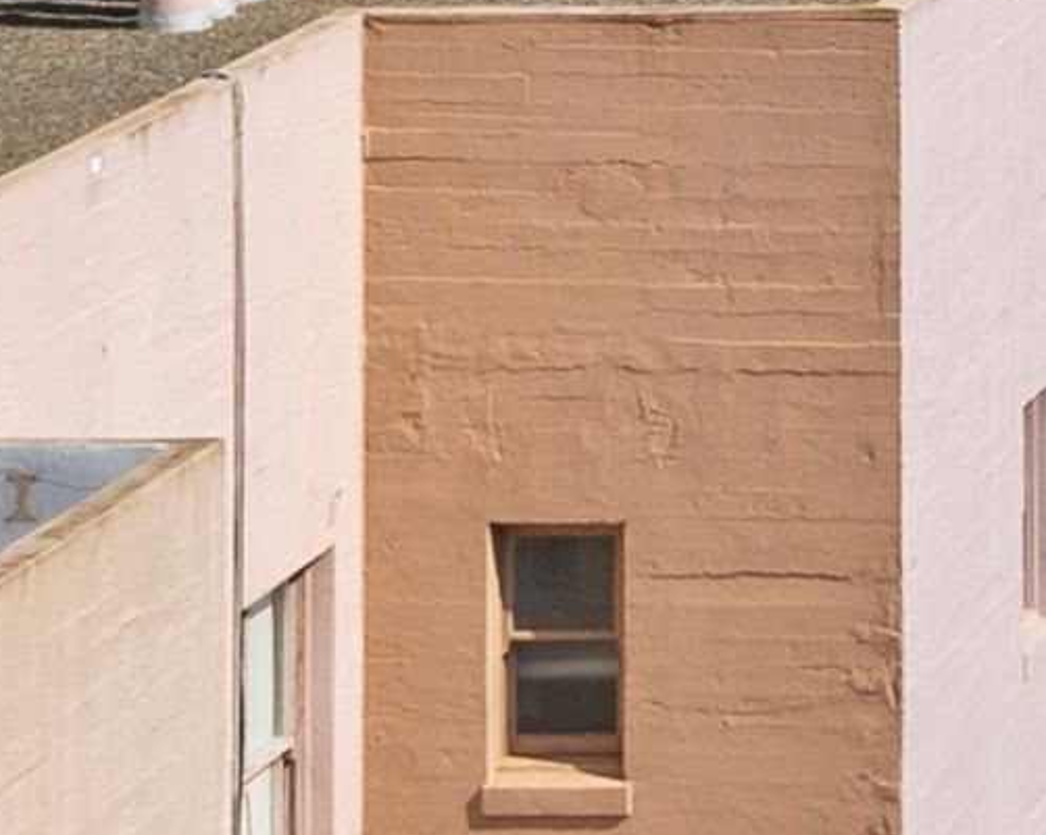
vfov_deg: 5.6
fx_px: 8199
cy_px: -1331
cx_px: 2853
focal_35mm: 265
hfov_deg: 6.8
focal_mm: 24
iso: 100
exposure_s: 1/400
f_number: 8
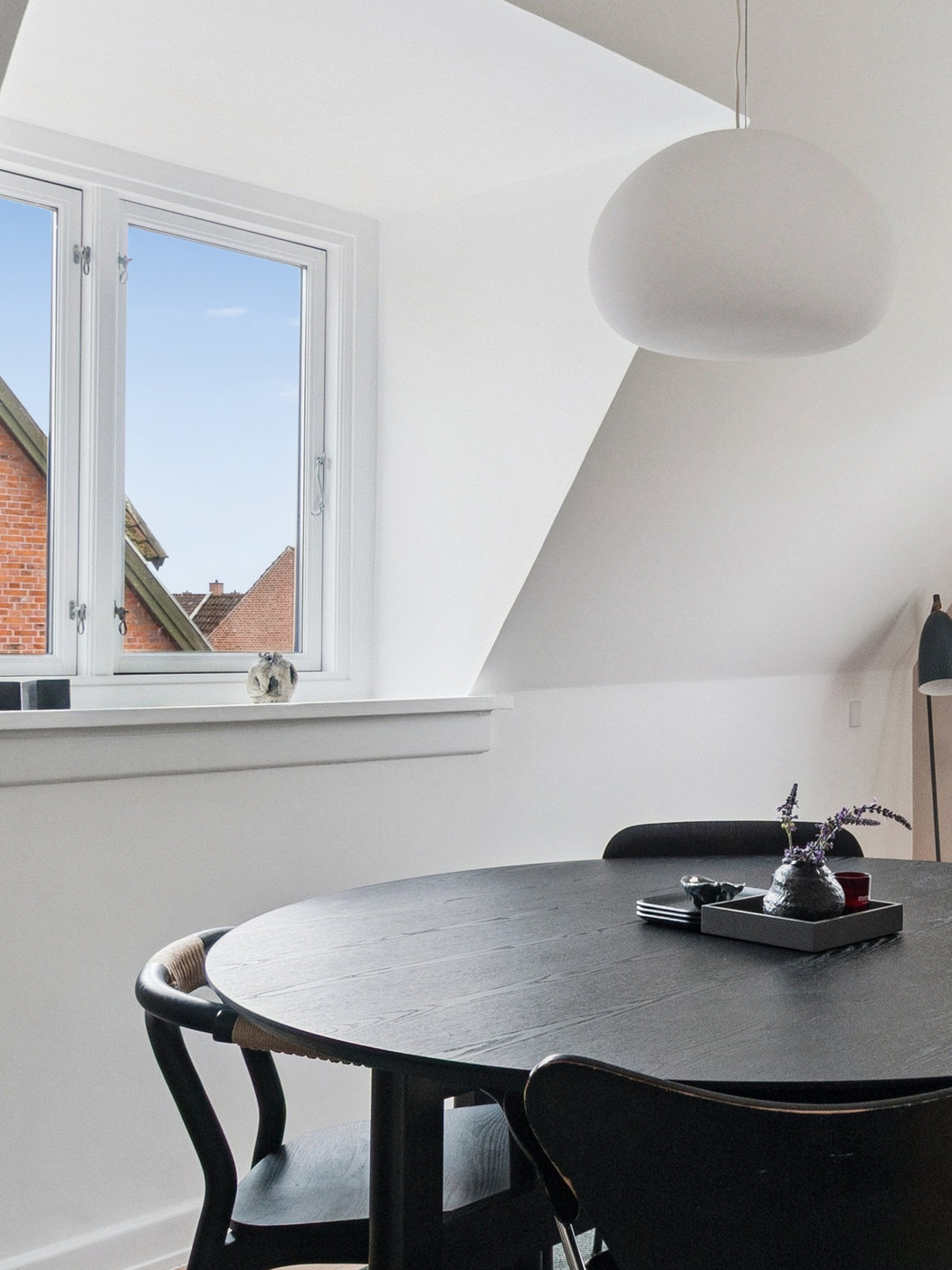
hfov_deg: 37.1
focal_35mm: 37
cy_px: 639
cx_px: 785
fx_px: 1357
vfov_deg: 50.1
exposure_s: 1/2.5
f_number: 10
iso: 400
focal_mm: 12
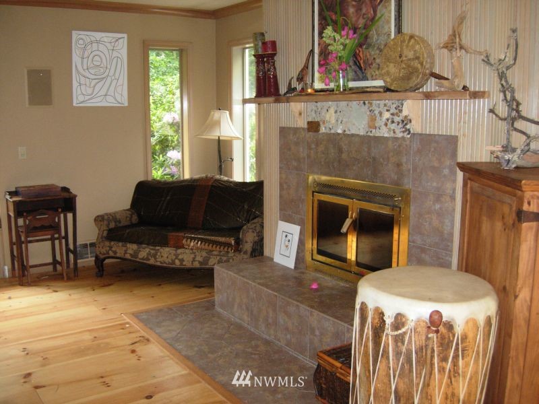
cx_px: 270
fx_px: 561
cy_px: 202
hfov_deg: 51.4
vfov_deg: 39.7
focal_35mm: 36
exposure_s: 1/128
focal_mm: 7.5
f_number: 2.7
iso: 200
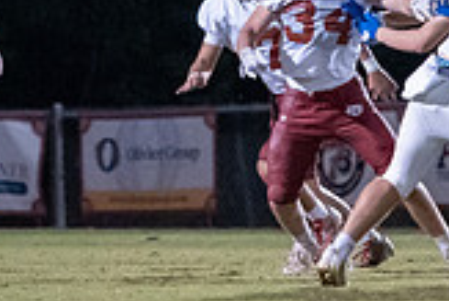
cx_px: 436
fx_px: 9350
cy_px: 73
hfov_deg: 2.7
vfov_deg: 1.8
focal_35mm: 749
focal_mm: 122
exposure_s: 1/640
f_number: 2.8
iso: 5600
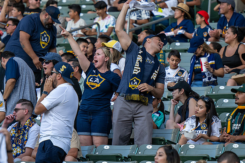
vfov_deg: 4.7
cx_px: 122
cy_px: 105
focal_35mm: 289
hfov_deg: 7.1
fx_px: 1966
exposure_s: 1/1000
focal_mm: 150
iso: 320
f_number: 2.8
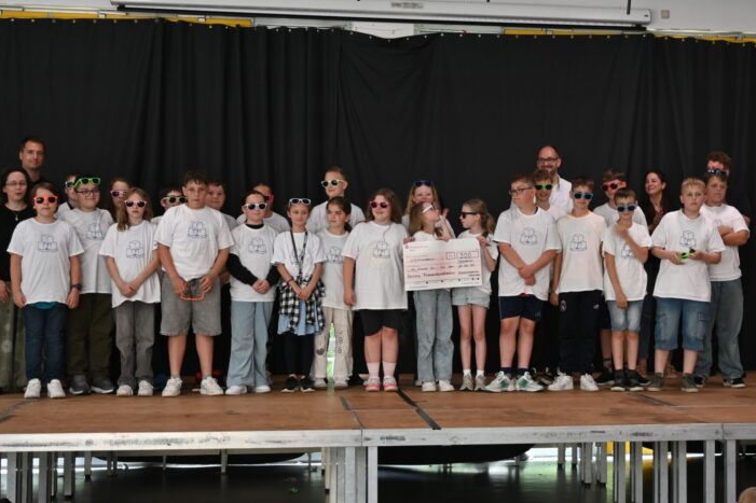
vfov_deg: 23.3
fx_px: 1220
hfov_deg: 34.2
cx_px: 498
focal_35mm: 58
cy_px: 229
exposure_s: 1/40
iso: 640
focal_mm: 26.5
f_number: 4.5
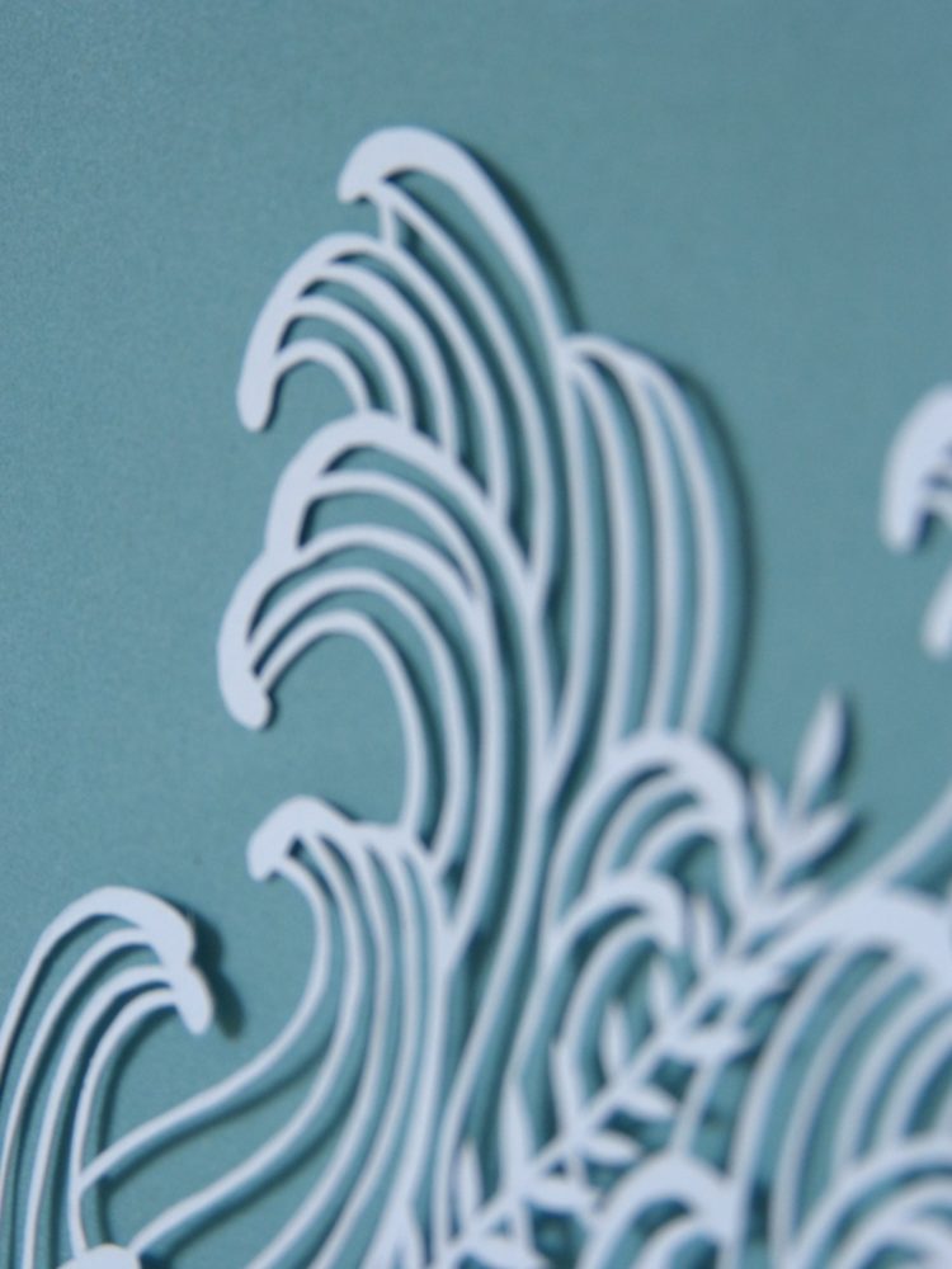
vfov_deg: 14.2
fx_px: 5097
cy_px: 634
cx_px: 476
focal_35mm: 139
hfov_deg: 10.7
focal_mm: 25
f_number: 3.6
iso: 200
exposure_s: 1/80
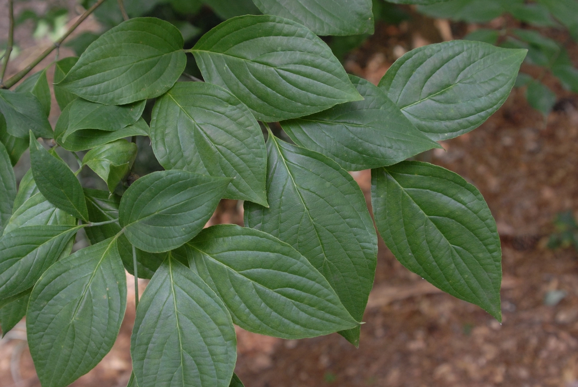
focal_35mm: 45
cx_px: 289
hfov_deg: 43.6
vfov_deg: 29.9
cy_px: 194
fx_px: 723
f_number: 5.6
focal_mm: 30
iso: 400
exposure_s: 1/125
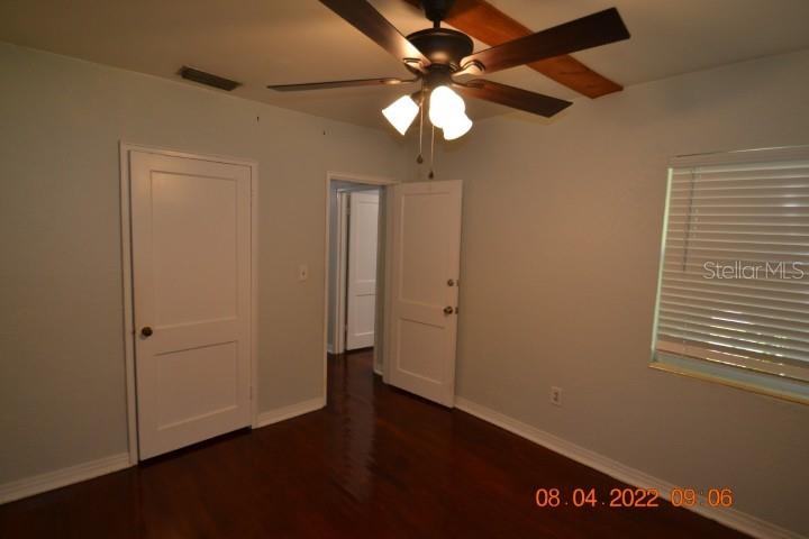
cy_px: 270
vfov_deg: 69.7
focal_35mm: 17
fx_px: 388
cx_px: 404
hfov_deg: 92.4
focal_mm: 11.5
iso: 450
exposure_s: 1/60
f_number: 3.5
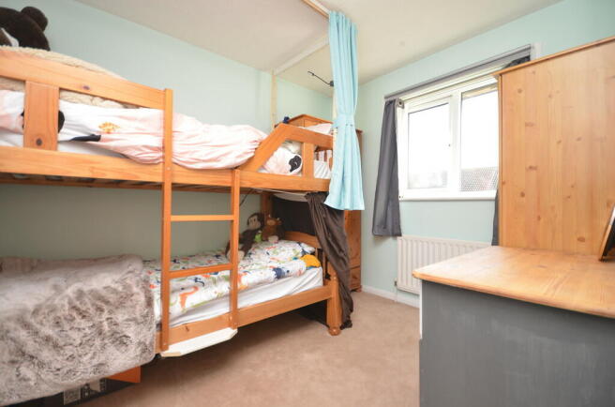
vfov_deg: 77.0
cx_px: 308
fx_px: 256
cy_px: 204
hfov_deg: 100.5
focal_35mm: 15
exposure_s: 1/60
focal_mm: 10
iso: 320
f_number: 4
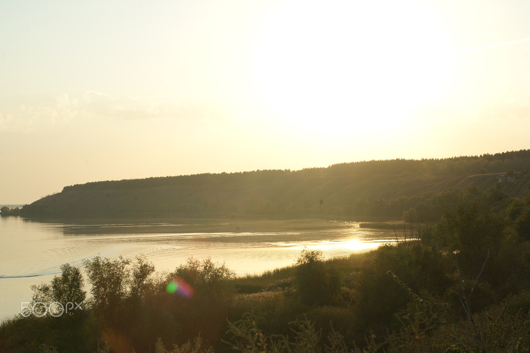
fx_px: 883
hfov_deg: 33.4
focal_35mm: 60
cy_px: 176
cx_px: 265
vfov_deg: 22.6
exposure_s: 1/80
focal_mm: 60
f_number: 14
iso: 100
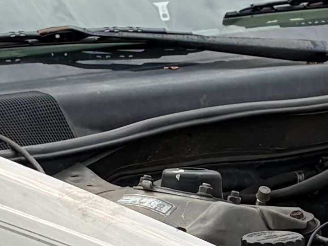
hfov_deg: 9.8
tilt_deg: -9.1
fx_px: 1914
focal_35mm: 202
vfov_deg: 7.3
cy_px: 209
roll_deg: +3.3
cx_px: 247
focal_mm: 5.96
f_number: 1.6
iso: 50
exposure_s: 1/2075
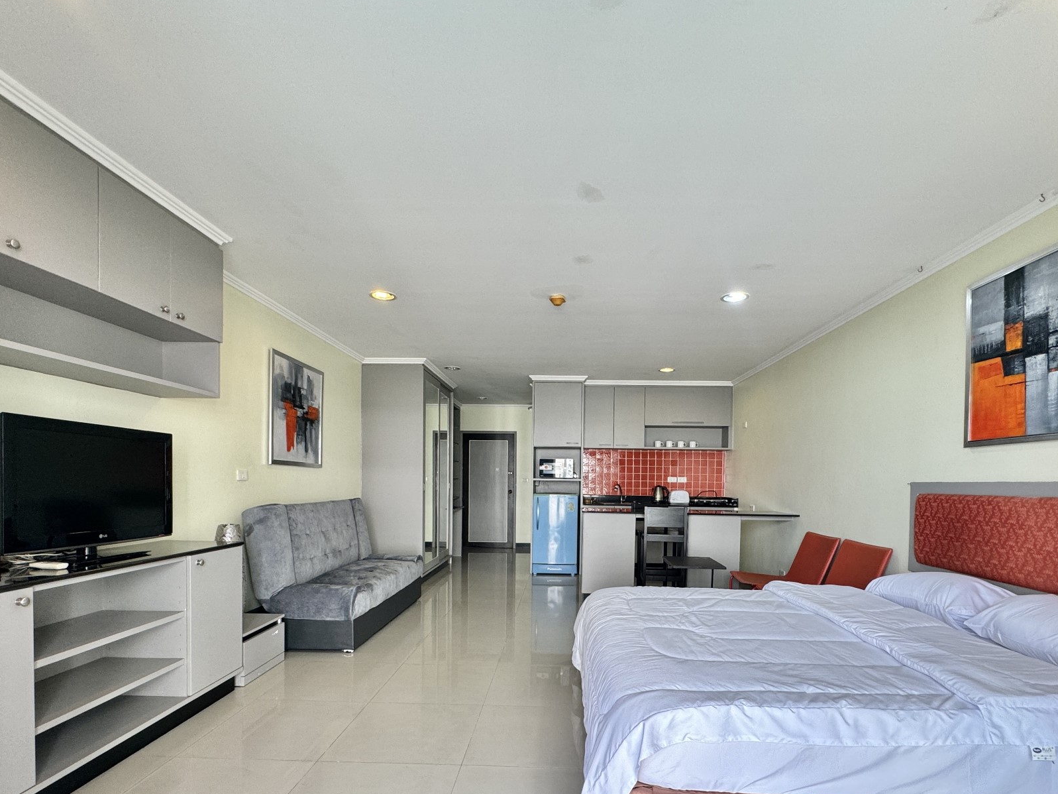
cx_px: 550
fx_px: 550
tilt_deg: -1.0
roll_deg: -1.2
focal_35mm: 18
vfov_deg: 70.5
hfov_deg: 87.7
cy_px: 496
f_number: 2.2
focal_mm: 2.22
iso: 125
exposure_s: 1/100
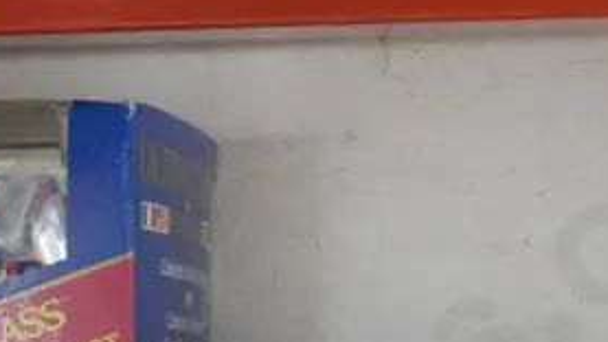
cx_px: 42
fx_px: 2209
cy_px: 674
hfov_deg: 15.5
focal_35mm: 137
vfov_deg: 8.4
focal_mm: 17
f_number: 4
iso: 3200
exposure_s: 1/50
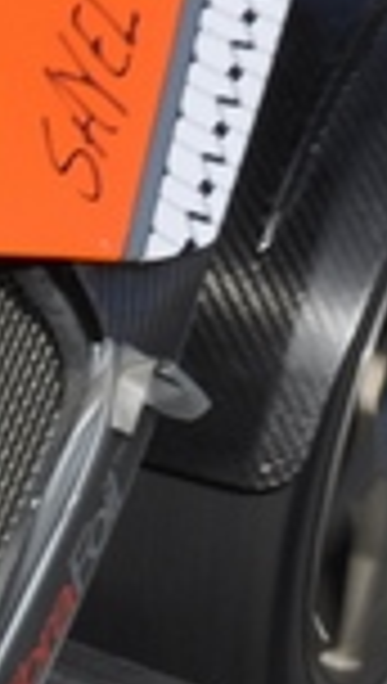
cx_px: -1534
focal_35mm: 738
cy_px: 288
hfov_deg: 1.6
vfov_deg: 2.9
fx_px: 13404
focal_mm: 70
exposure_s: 1/200
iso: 200
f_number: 13
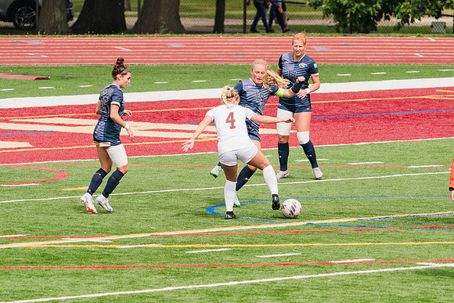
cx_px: 247
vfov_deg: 3.0
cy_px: 122
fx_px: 5859
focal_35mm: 464
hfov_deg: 4.4
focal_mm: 282
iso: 400
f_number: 5.6
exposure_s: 1/1600
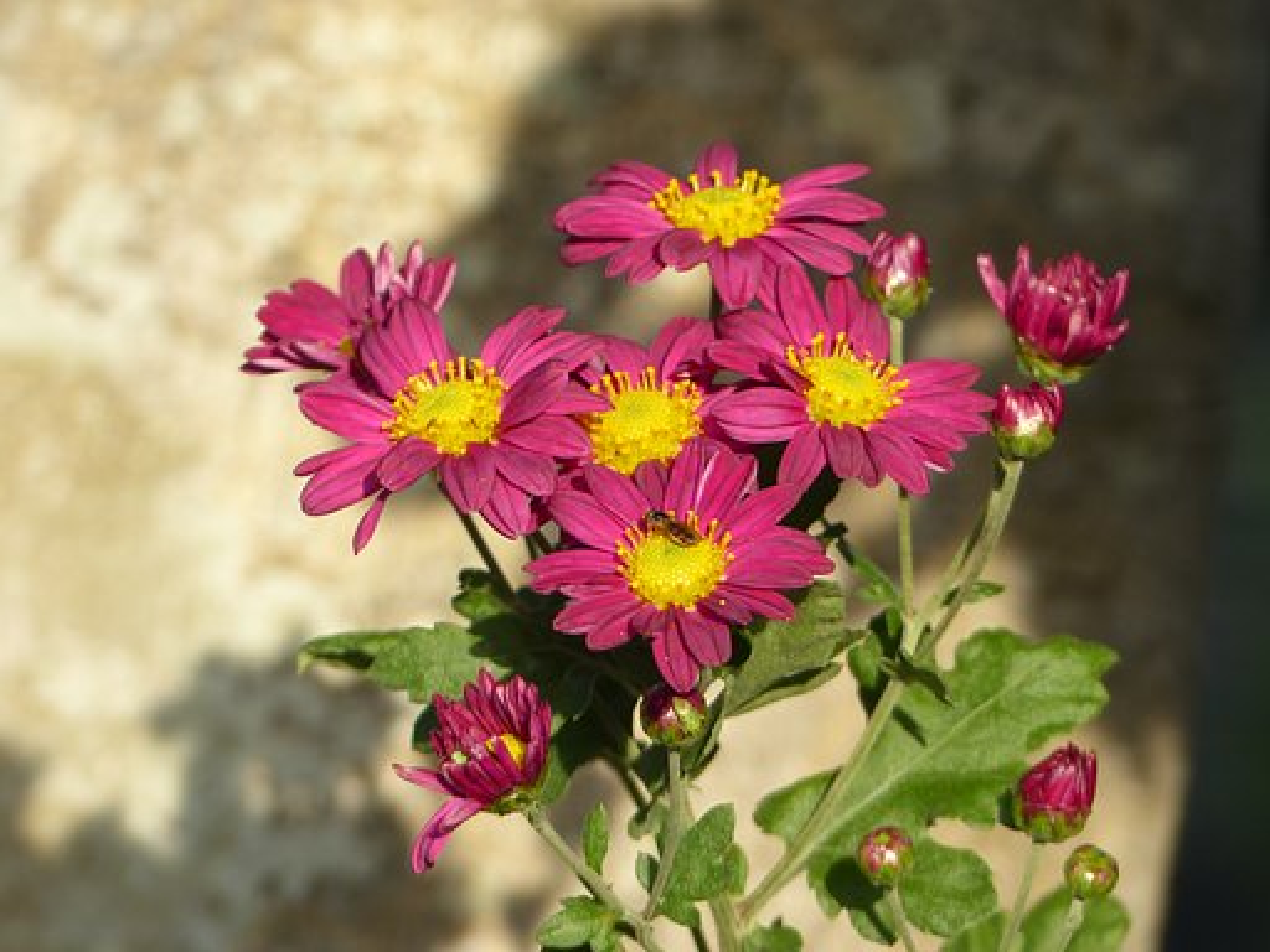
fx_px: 22013
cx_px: 635
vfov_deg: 2.5
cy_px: 476
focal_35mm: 600
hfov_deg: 3.3
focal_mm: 108
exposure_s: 1/400
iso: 100
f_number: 4
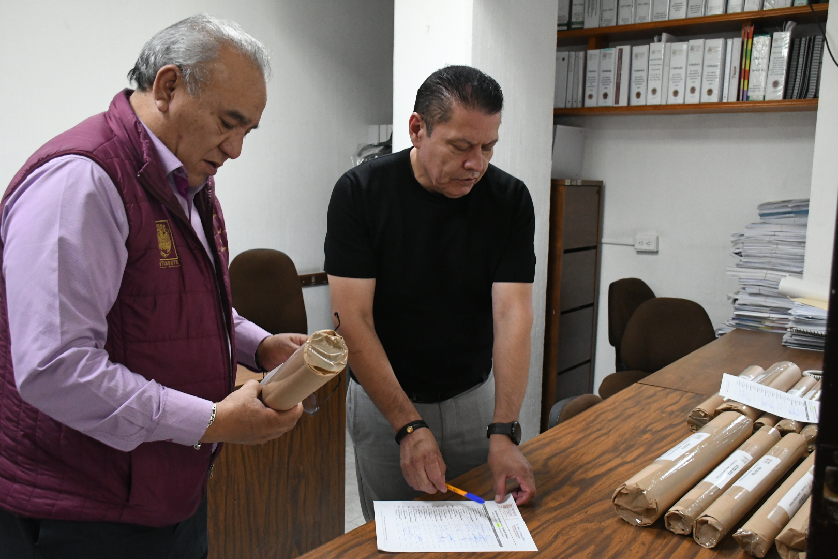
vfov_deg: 38.9
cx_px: 419
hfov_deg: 55.8
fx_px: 791
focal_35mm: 34
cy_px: 280
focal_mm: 23
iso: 4000
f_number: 5.6
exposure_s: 1/100
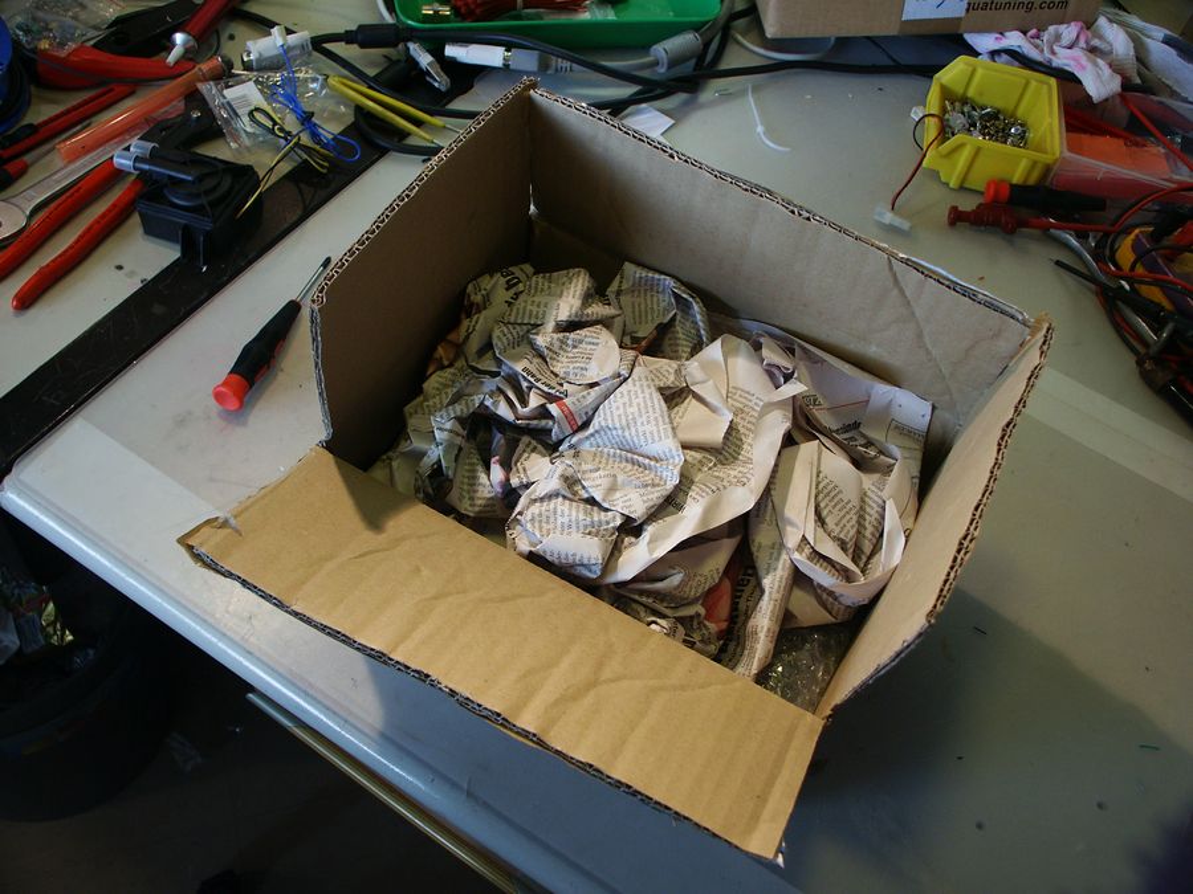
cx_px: 596
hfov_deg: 55.4
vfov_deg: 42.9
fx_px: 1137
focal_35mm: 33
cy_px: 447
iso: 100
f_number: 2.8
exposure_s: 1/45
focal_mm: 8.52
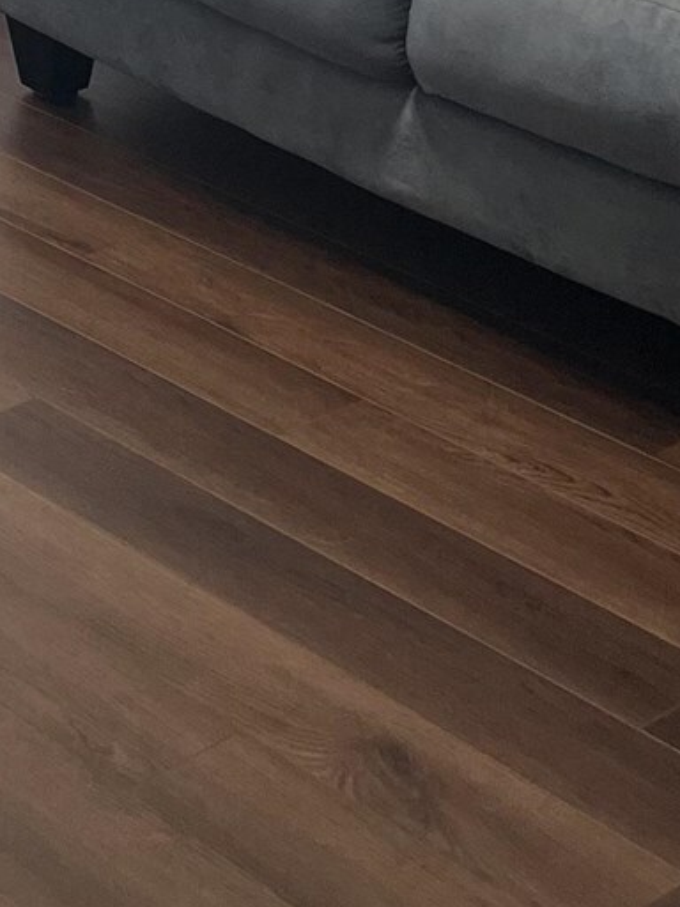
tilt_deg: -8.4
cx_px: -128
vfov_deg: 15.1
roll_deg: +0.3
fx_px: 3064
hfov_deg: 12.4
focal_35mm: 117
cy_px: -592
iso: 80
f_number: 1.6
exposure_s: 1/60
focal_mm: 5.1
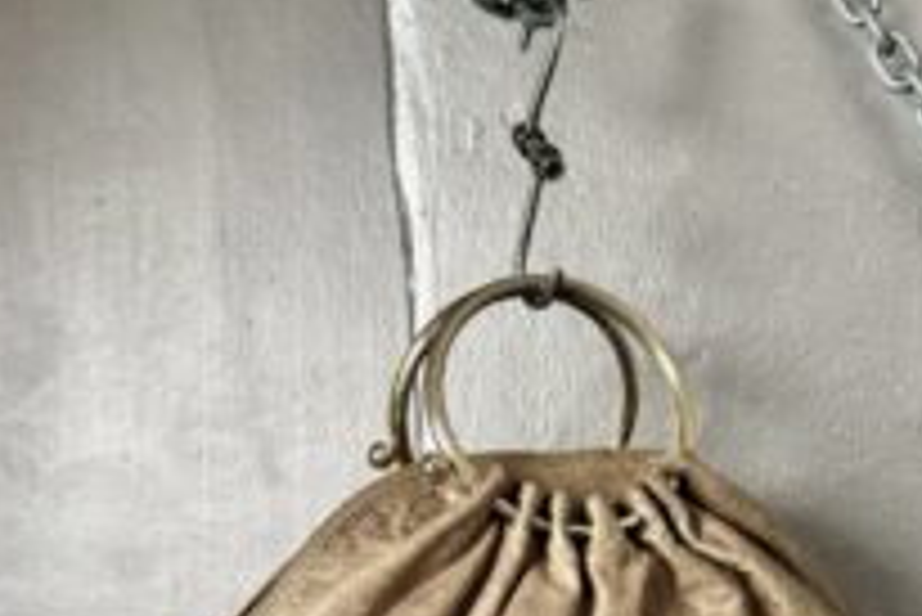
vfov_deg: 30.4
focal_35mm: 43
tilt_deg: -1.9
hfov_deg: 45.2
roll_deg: +0.0
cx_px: 542
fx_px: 1102
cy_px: 501
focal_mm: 6.76
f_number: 1.78
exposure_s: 1/60
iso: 400
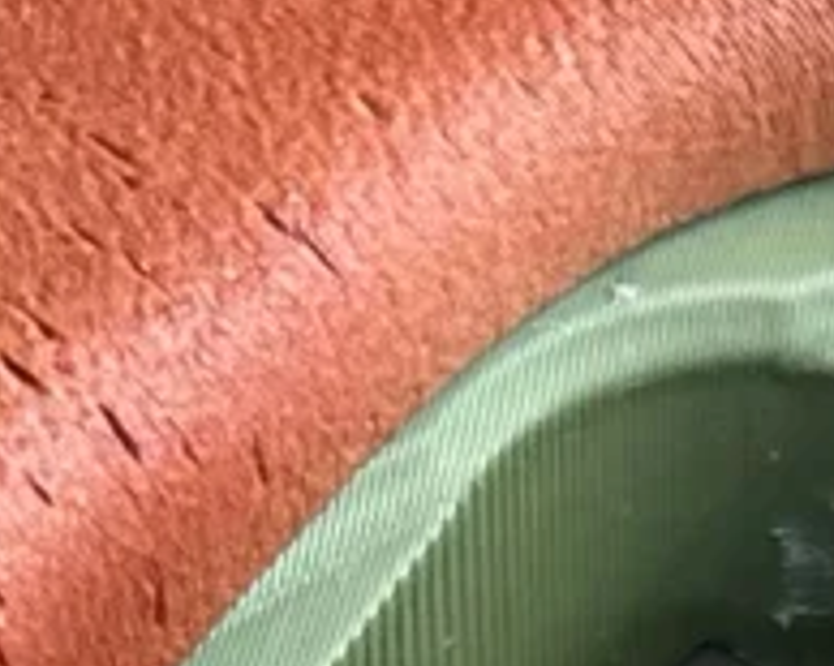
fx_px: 7648
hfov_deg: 6.2
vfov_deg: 4.9
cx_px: 1245
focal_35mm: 310
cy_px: 1201
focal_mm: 5.7
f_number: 1.5
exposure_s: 1/137
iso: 32
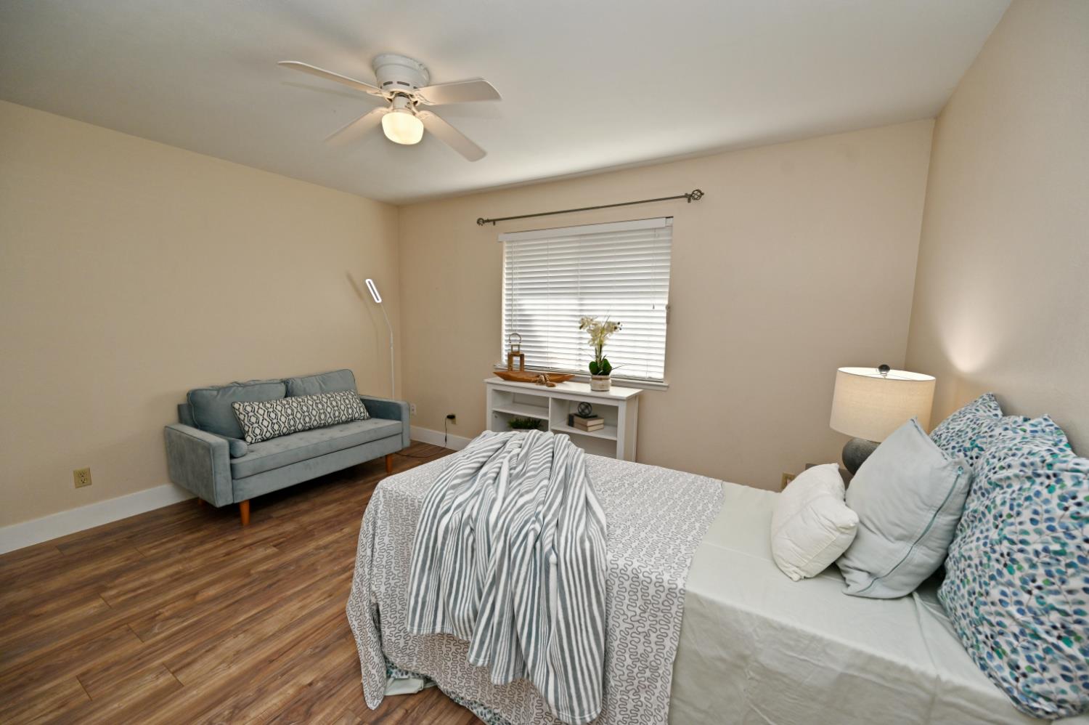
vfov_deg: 81.1
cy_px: 362
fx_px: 423
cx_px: 544
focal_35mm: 14
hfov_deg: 104.3
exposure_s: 1/100
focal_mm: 14
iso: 200
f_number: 5.6
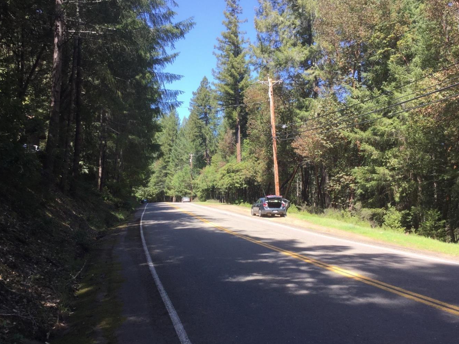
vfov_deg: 40.7
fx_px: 464
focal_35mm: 35
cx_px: 234
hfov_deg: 52.6
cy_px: 177
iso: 25
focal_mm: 3.3
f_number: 2.4
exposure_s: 1/272
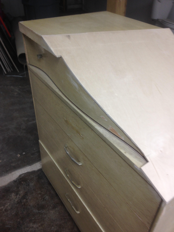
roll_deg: -2.5
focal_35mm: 33
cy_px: 116
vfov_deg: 55.4
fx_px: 221
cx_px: 87
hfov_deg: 42.9
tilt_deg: -38.3
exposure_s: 1/24
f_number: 2.4
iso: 50
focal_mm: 4.12
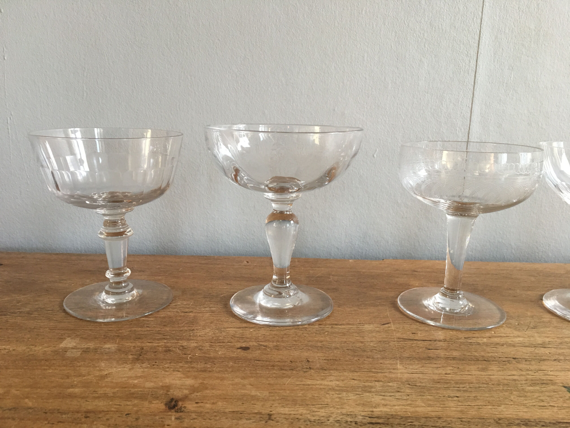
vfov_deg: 48.2
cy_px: 214
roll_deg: -1.4
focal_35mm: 29
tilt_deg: -11.4
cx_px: 285
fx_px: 478
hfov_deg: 61.7
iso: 50
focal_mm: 4.15
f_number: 2.2
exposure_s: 1/17
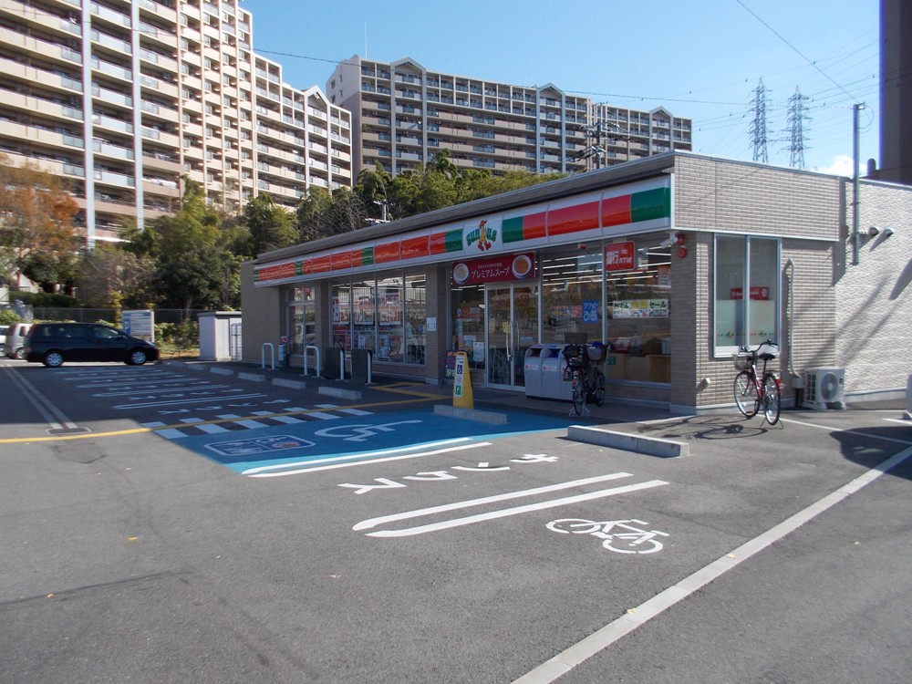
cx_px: 456
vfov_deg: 48.2
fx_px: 764
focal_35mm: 29
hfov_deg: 61.7
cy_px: 342
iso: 80
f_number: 3.3
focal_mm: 4.1
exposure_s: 1/640
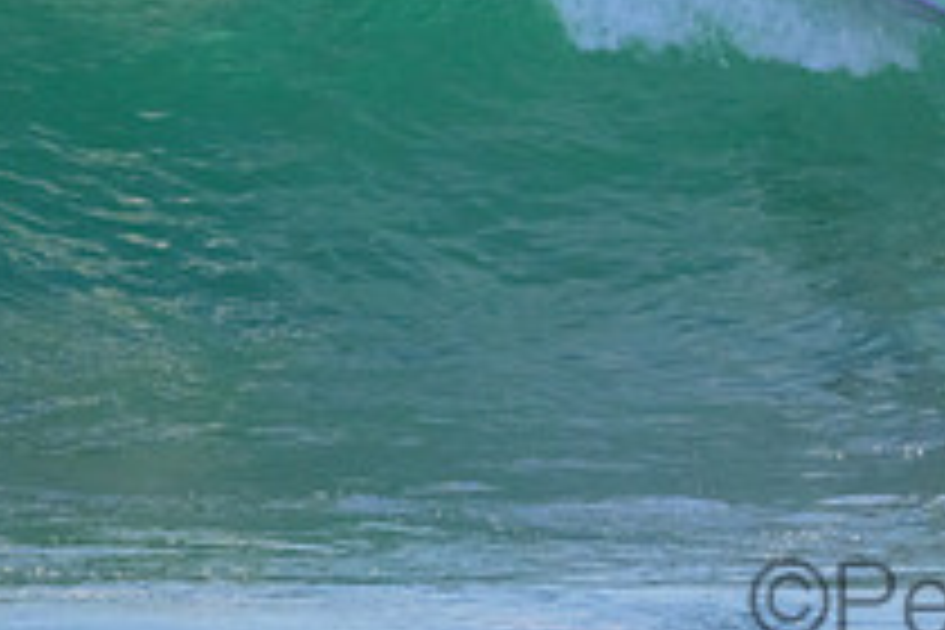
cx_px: 1098
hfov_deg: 0.9
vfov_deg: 0.6
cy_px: -146
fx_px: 57903
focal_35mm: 2206
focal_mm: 800
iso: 2500
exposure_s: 1/1600
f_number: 11
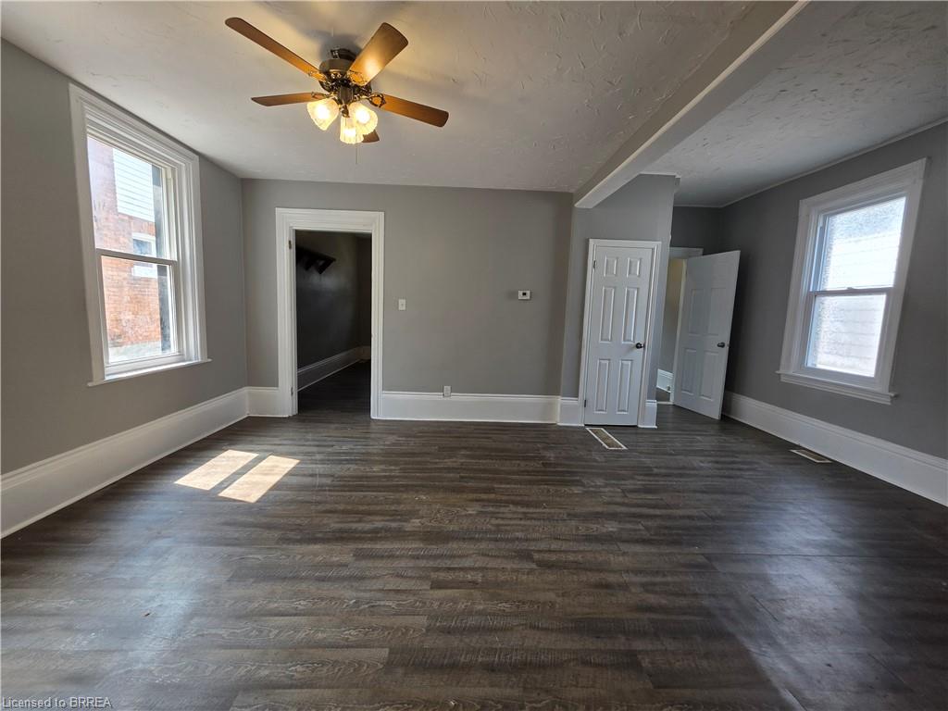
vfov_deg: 89.9
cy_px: 356
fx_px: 356
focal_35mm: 13
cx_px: 474
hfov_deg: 106.2
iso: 40
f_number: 1.9
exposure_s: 1/120
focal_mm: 2.2
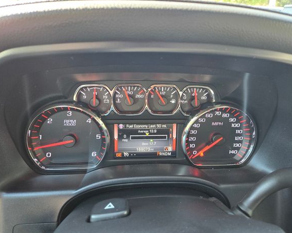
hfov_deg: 68.1
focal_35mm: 25
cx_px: 149
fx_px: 216
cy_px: 118
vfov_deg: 56.8
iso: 125
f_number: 1.8
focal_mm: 5.4
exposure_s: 1/61
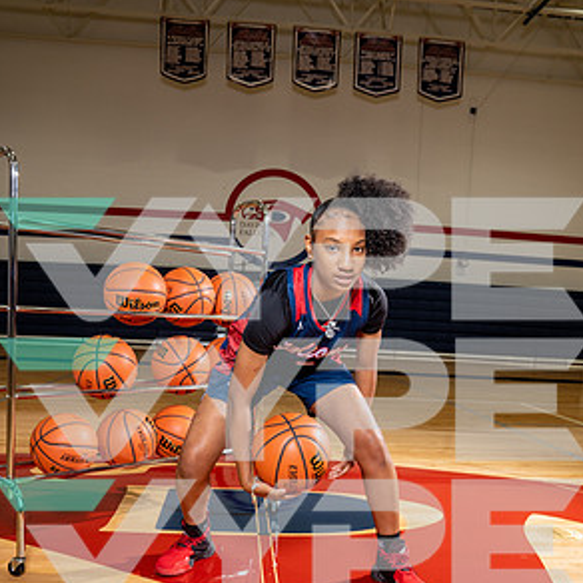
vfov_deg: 47.4
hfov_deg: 48.5
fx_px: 648
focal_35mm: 34
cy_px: 401
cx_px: 293
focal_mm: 26
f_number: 5.6
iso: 800
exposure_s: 1/250
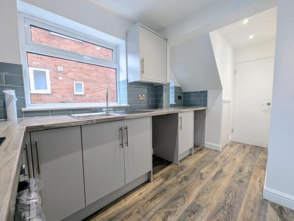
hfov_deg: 106.1
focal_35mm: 13
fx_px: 111
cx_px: 147
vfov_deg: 90.1
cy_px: 110
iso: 201
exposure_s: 1/50
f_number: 2.2
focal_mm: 1.95
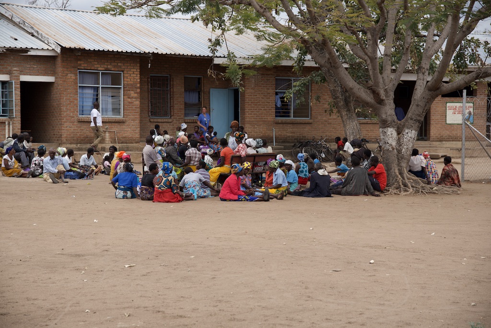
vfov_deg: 16.7
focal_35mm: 82
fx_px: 1119
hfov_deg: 24.7
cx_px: 246
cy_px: 164
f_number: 5.6
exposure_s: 1/500
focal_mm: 82
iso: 160
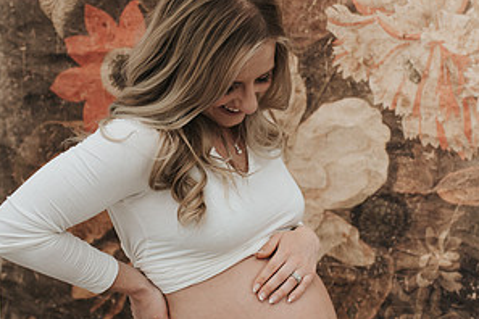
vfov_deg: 25.5
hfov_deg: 37.5
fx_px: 705
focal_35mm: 53
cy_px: 122
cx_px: 239
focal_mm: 35
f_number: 2.8
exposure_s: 1/250
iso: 400
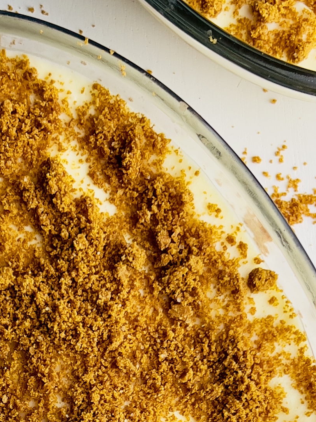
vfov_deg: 27.9
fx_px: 791
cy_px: 429
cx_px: 80
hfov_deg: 22.4
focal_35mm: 65
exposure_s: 1/486
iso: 50
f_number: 1.5
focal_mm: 5.7
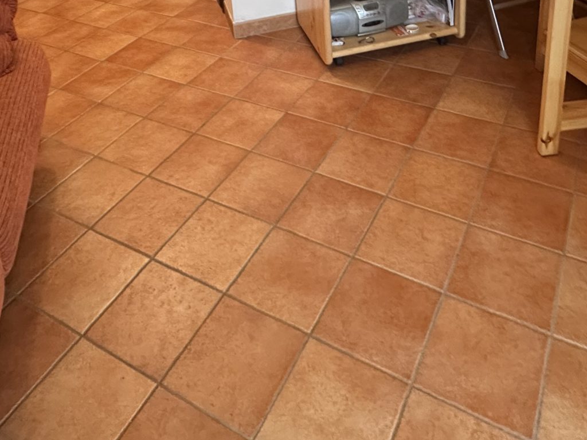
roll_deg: +5.0
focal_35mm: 35
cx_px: 294
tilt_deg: -18.5
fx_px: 594
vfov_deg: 34.7
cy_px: -52
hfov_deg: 52.6
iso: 500
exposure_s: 1/50
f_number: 2.2
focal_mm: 2.22
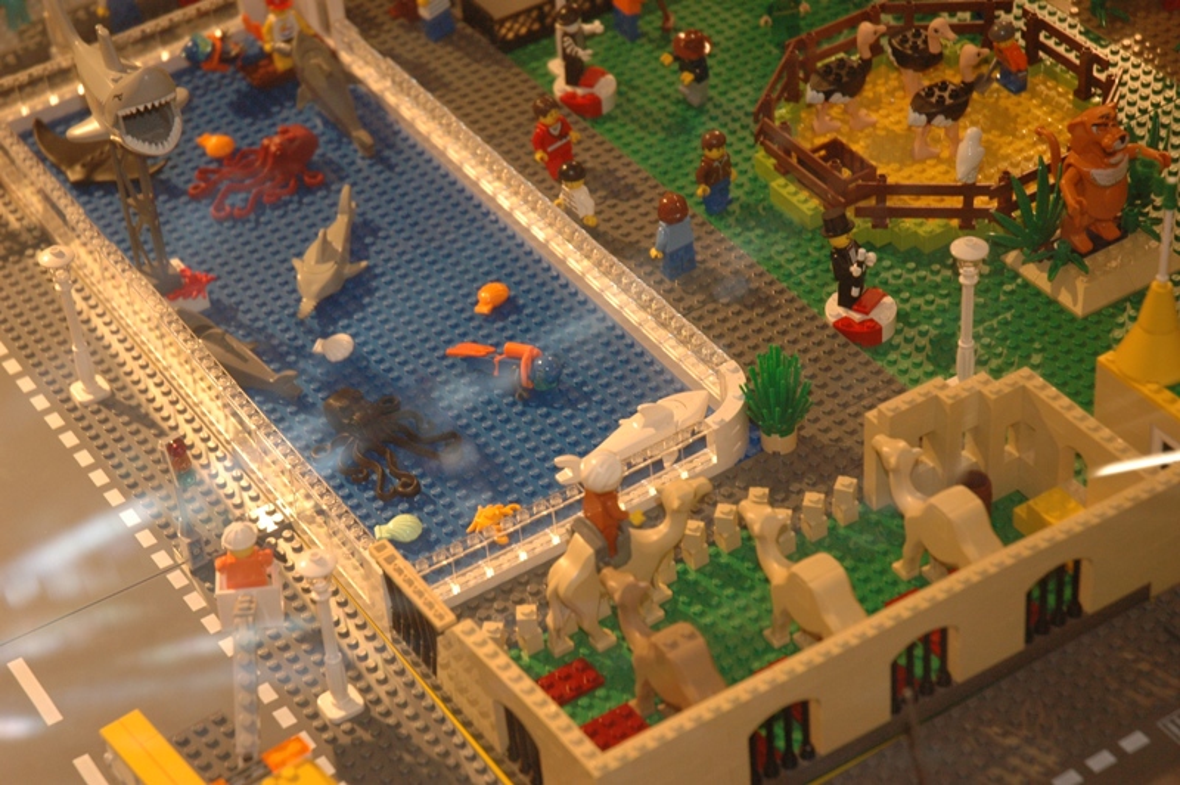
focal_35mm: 82
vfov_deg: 16.5
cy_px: 392
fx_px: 2702
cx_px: 590
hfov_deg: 24.6
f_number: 4.5
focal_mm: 55
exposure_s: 1/80
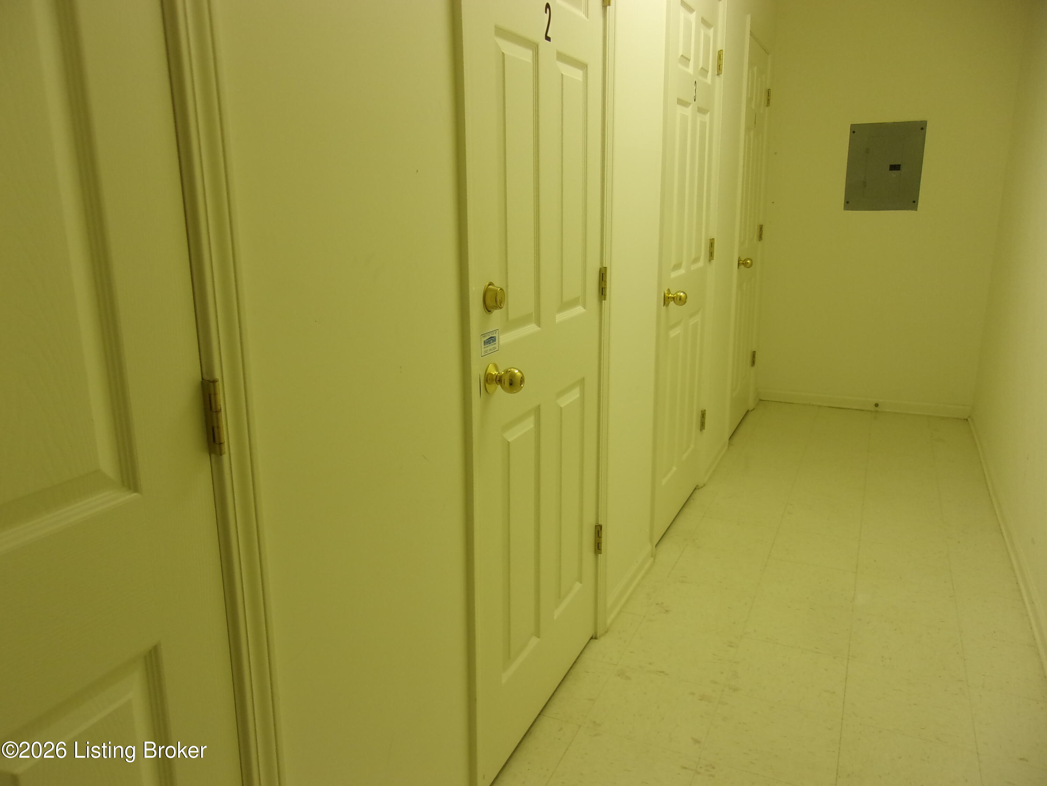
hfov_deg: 65.3
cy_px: 393
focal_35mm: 27
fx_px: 817
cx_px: 524
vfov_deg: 51.4
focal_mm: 4.9
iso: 110
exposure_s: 1/34
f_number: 3
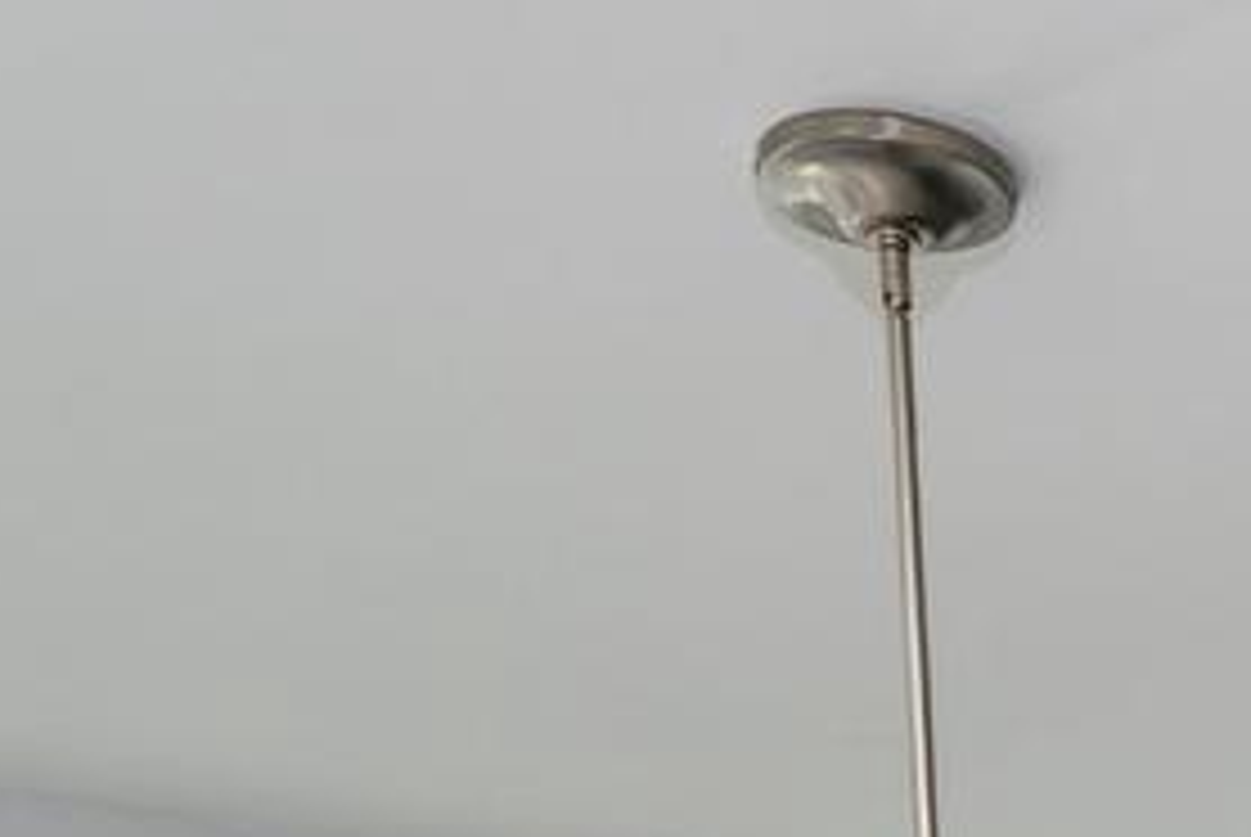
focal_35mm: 103
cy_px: 2383
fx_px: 3583
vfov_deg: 10.3
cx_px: 2952
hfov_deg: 14.1
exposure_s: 1/250
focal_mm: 14
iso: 320
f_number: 11
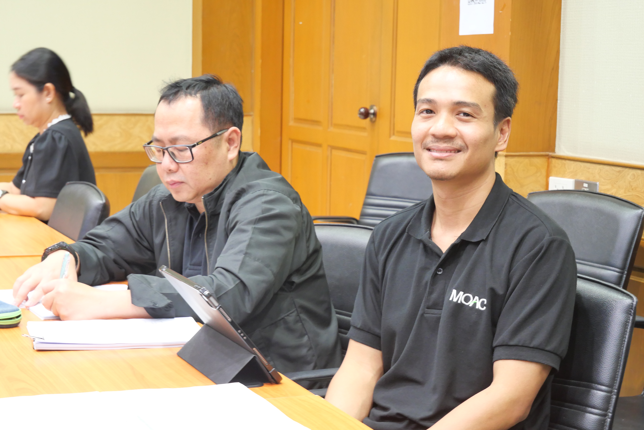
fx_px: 1289
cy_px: 215
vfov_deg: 19.0
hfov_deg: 28.1
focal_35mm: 72
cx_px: 322
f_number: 5.6
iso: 1000
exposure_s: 1/5
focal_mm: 35
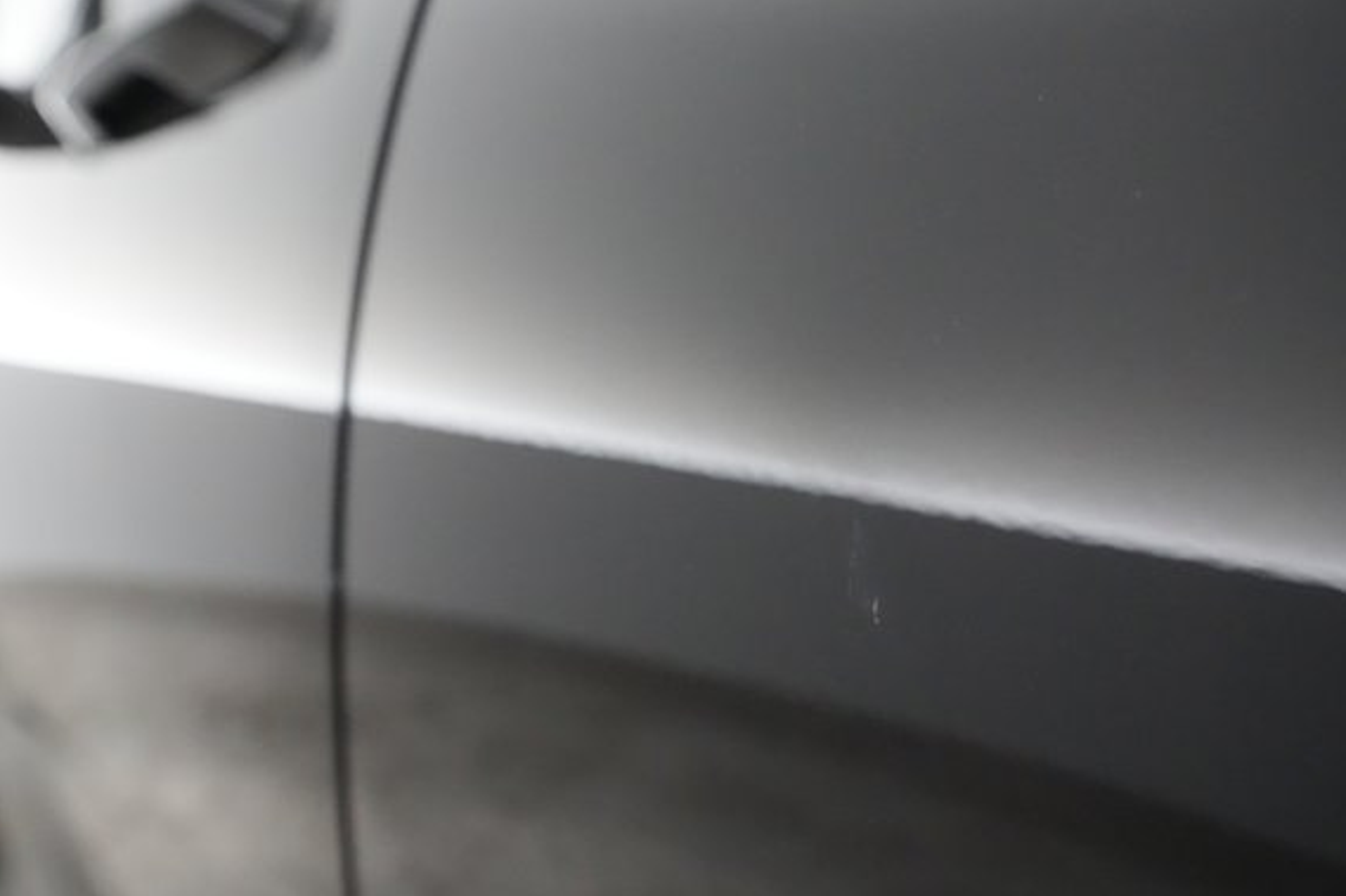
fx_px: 1009
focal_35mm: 27
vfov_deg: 47.8
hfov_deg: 67.4
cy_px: 494
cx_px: 641
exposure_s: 1/200
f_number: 5
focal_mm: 24
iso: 16000
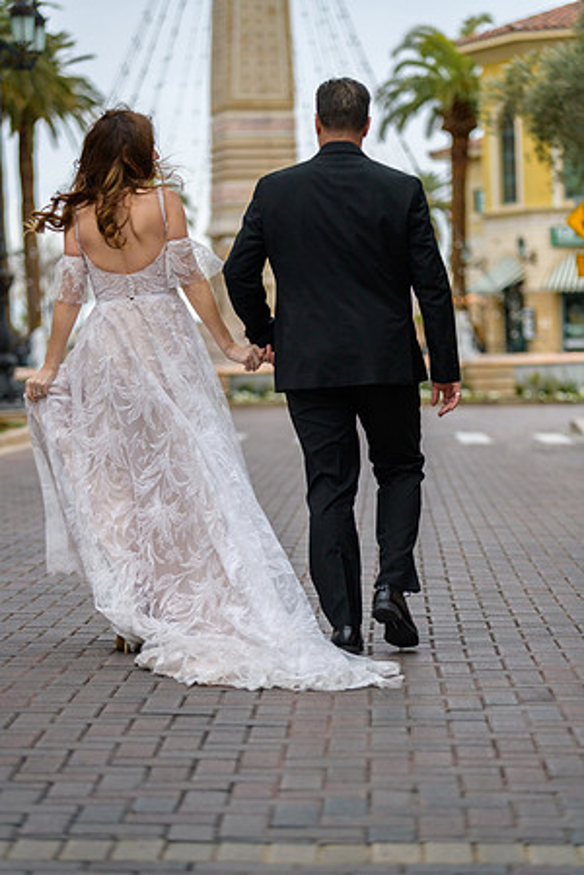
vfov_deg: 18.6
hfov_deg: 12.5
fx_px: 2676
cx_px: 292
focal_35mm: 110
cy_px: 438
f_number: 2.8
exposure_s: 1/3200
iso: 250
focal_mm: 110
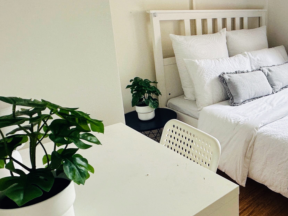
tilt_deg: -18.6
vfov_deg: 41.7
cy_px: 96
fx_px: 283
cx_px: 267
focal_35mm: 34
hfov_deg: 47.6
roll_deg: -1.8
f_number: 2.2
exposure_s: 1/99
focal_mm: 2.22
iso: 80
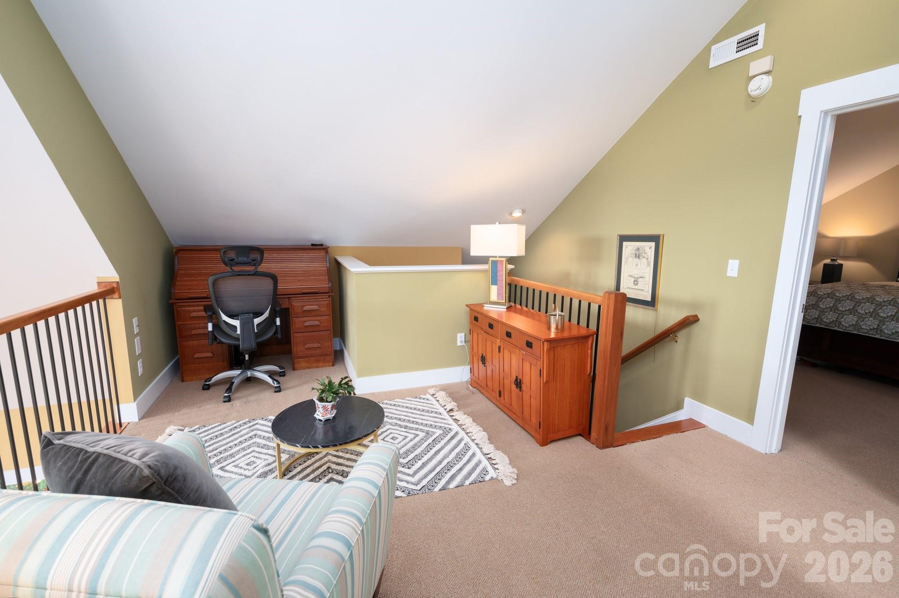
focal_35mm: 16
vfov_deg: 73.7
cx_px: 450
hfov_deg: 96.8
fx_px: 399
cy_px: 299
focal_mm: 16
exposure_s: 1/20
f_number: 8
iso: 200
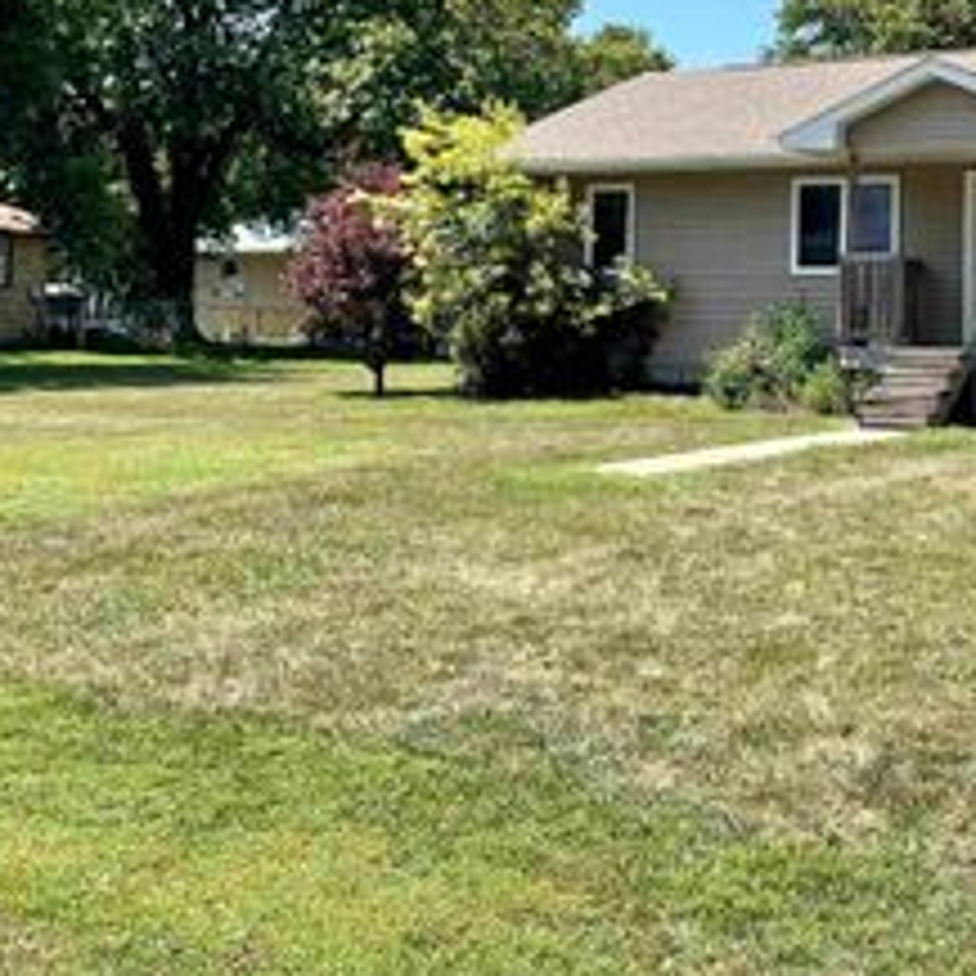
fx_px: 1627
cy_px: 209
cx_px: 864
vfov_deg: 32.6
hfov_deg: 31.9
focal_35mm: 51
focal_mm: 5.1
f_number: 1.6
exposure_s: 1/2165
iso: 32
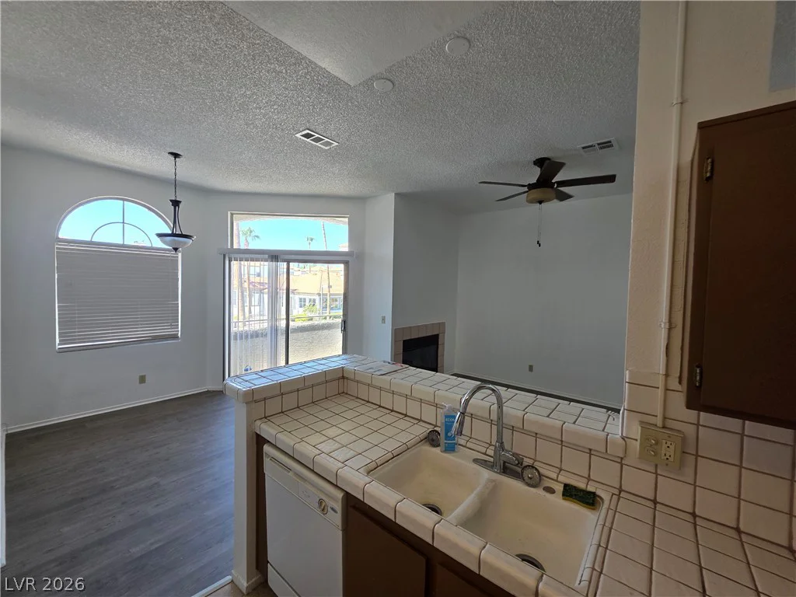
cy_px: 298
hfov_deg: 106.2
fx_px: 299
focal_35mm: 13
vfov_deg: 89.9
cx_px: 398
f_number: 1.9
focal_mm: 2.2
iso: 50
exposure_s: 1/120
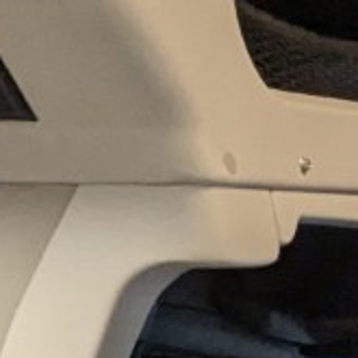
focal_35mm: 120
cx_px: 828
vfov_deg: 11.5
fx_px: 1404
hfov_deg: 12.0
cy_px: 911
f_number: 2.2
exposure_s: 1/43.8
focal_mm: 2.35
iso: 322
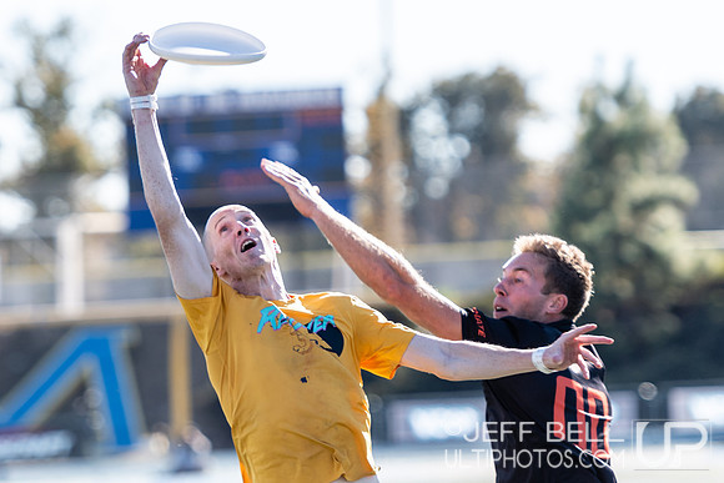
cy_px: 149
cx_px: 311
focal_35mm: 311
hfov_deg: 6.6
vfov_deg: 4.4
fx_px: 6260
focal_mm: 150
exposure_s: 1/1000
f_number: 2.8
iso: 100
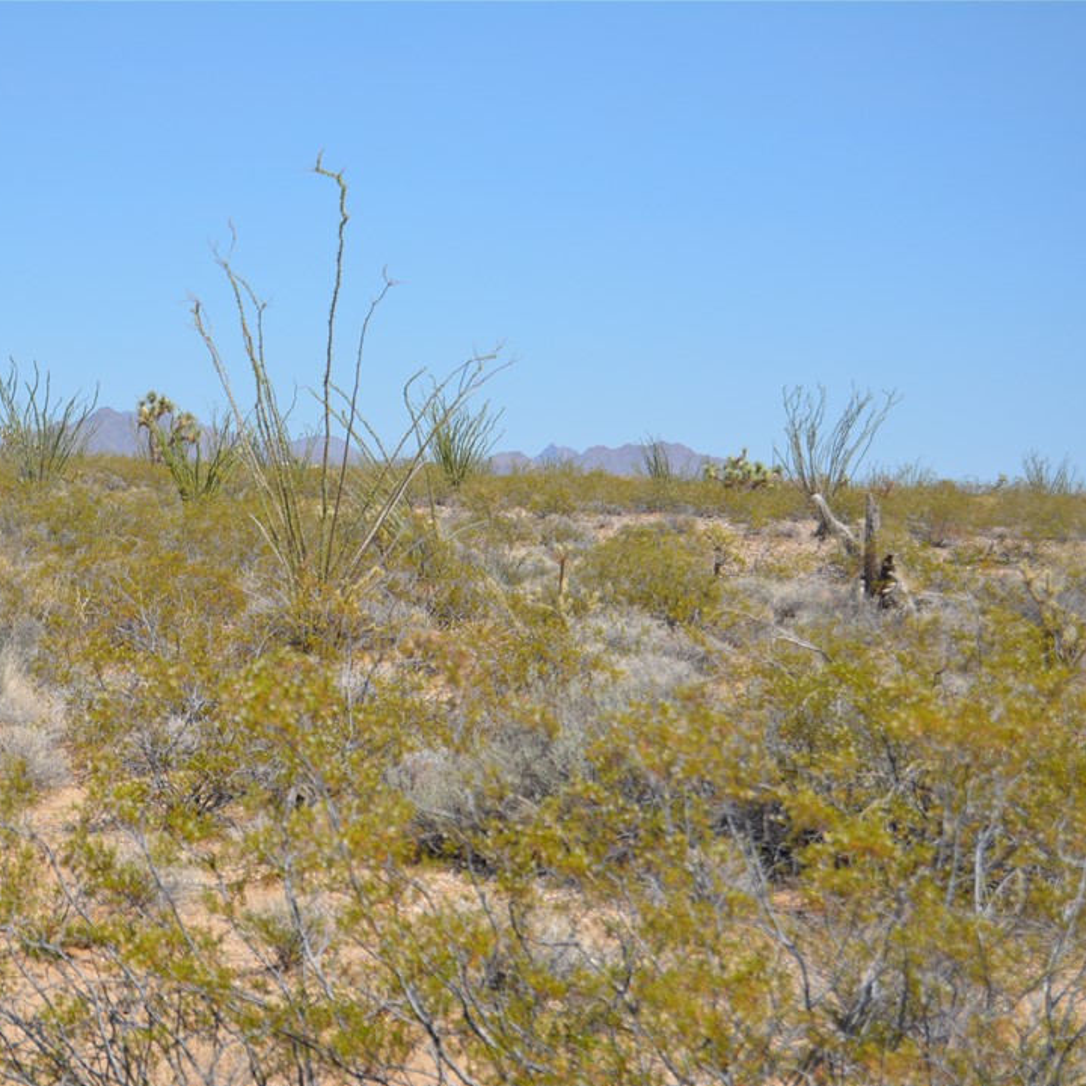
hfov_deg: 16.4
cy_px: 545
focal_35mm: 106
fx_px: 3750
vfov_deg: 16.5
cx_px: 312
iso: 400
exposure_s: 1/1600
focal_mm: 55
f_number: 6.3
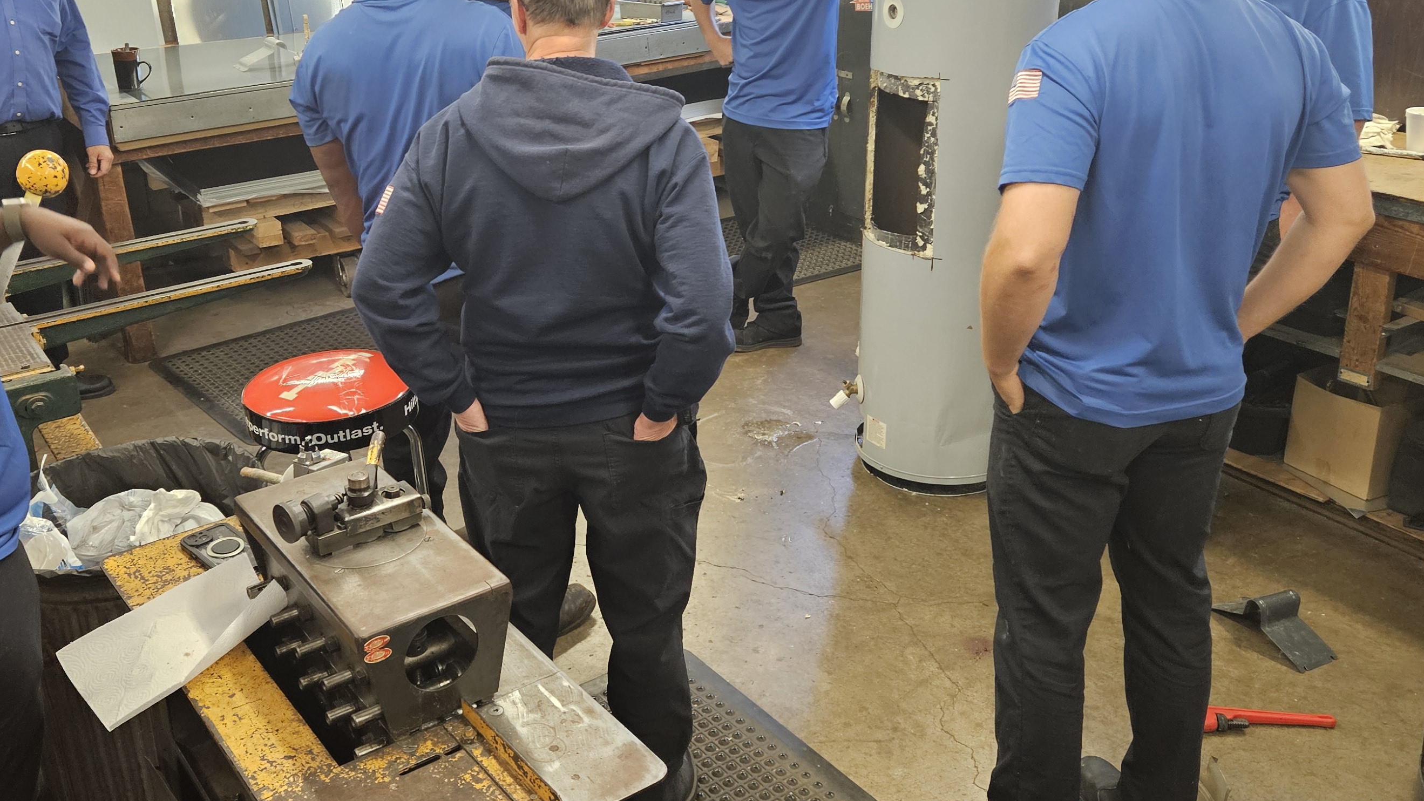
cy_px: 322
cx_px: 604
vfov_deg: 31.1
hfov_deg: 52.6
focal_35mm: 38
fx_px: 1435
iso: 400
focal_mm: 5.4
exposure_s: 1/120
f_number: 1.8
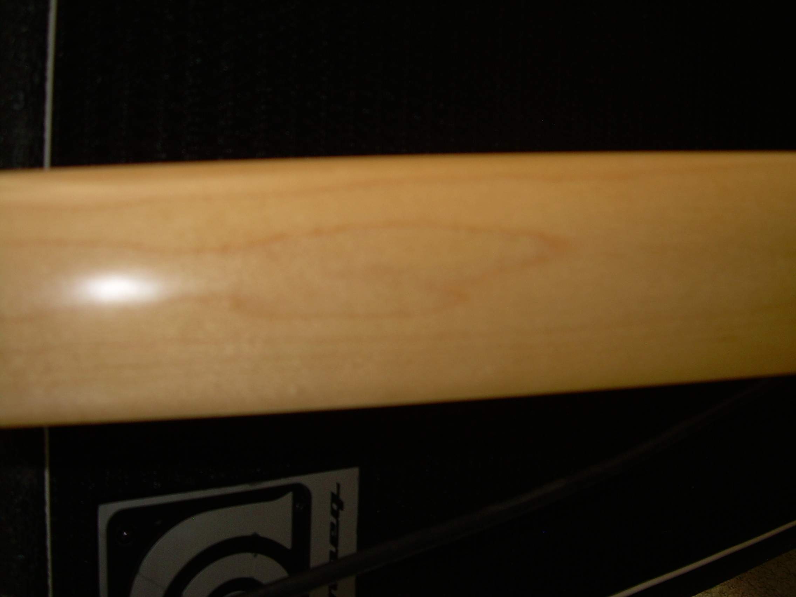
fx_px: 874
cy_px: 298
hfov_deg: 49.0
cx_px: 398
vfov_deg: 37.7
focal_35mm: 38
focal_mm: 6.3
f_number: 2.8
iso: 50
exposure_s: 1/60
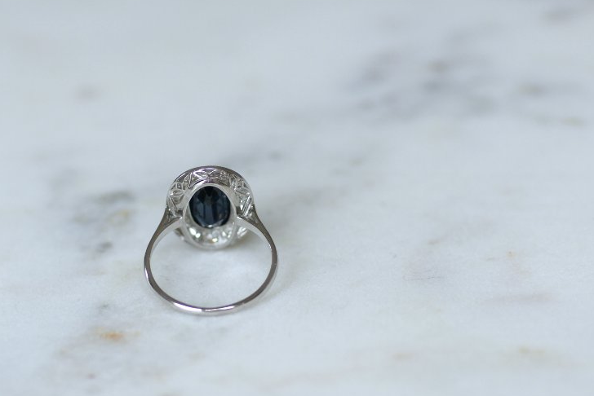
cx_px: 225
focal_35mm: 173
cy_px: 249
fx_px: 2855
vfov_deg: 7.9
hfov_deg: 11.9
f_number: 3.2
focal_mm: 70
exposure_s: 1/125
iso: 200
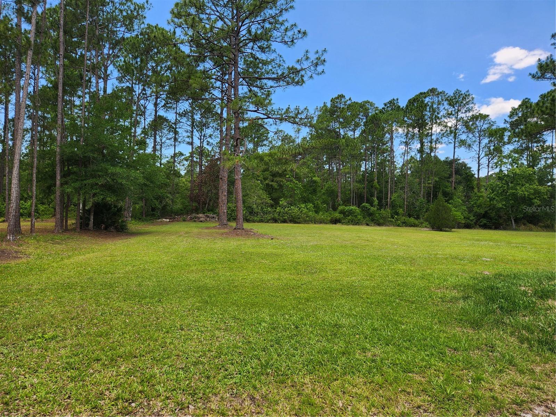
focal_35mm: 23
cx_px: 278
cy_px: 208
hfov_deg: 73.9
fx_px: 369
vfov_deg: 58.9
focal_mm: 5.4
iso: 20
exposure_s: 1/645
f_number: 1.8
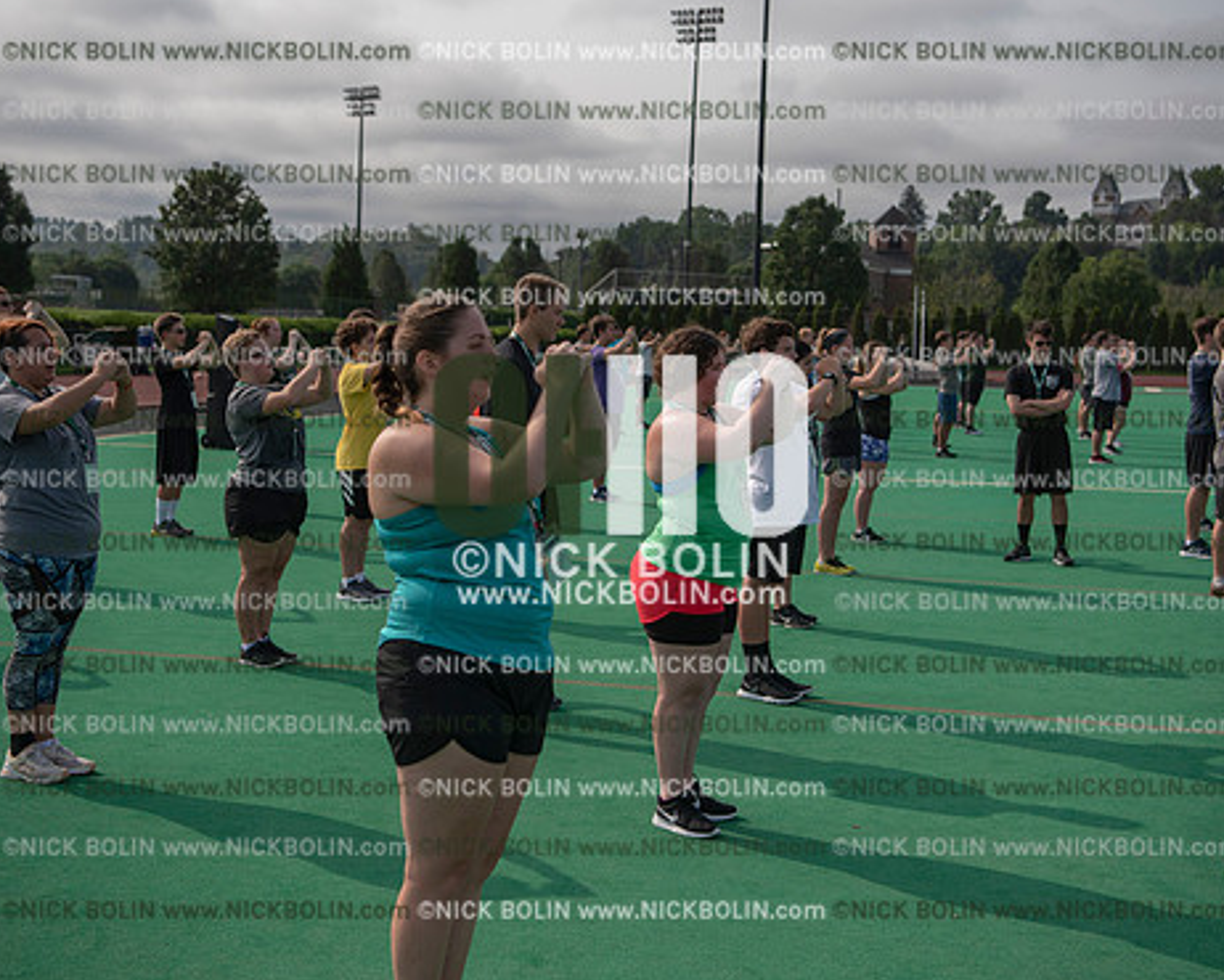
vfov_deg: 28.6
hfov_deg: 35.3
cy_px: 481
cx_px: 620
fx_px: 1921
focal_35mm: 53
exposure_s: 1/3200
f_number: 3.5
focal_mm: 45
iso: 125
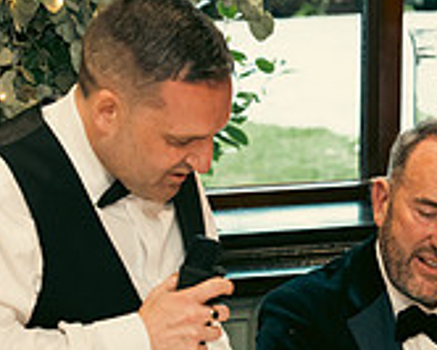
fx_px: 2976
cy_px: 317
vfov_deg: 6.7
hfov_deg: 8.4
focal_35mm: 230
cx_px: 358
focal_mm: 70
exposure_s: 1/160
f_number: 3.5
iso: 2500
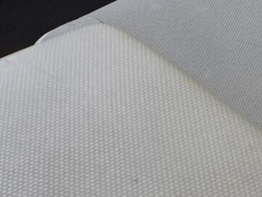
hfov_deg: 12.1
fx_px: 1234
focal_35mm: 163
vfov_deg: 8.6
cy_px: -216
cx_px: 163
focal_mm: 5.4
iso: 50
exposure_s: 1/180
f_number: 1.8
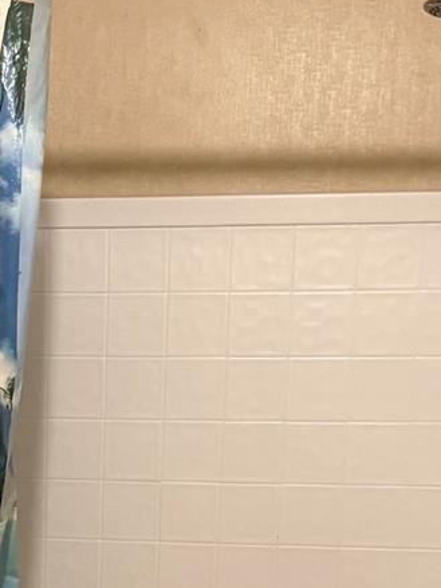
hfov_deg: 17.4
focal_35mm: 84
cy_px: 734
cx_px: 75
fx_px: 1428
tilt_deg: -10.8
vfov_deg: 21.4
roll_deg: -1.7
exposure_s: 1/60
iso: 400
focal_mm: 6.76
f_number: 1.78
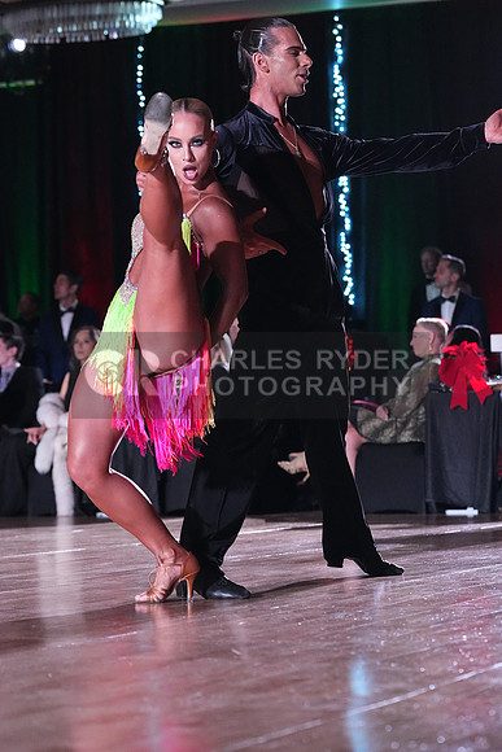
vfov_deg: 17.5
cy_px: 376
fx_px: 2446
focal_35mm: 117
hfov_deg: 11.7
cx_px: 251
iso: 10000
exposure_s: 1/400
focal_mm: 117
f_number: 5
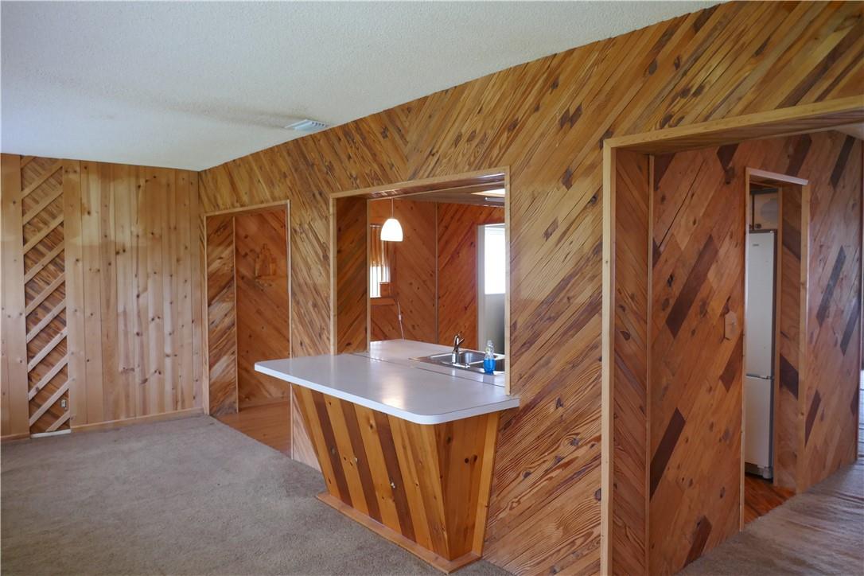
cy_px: 288
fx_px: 600
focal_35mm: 25
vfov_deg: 51.3
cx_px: 432
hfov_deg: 71.5
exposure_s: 1/60
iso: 500
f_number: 2.8
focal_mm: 9.1
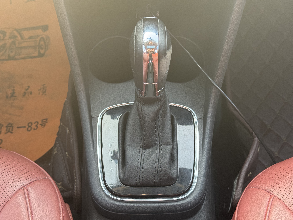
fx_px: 406
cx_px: 146
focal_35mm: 48
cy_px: 110
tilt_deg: -52.7
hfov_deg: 39.7
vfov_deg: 30.3
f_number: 1.78
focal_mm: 6.76
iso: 100
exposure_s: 1/79
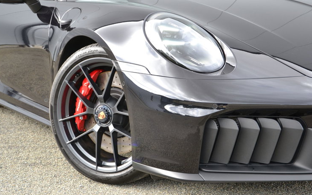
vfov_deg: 19.4
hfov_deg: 30.6
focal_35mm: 67
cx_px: 150
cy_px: 92
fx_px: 570
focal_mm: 42
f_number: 5.6
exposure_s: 1/125
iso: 400
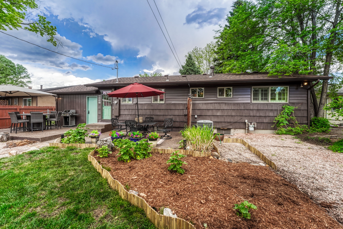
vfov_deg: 78.1
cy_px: 114
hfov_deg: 101.1
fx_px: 141
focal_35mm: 15
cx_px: 172
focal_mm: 14.8
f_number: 8
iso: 400
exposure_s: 1/160
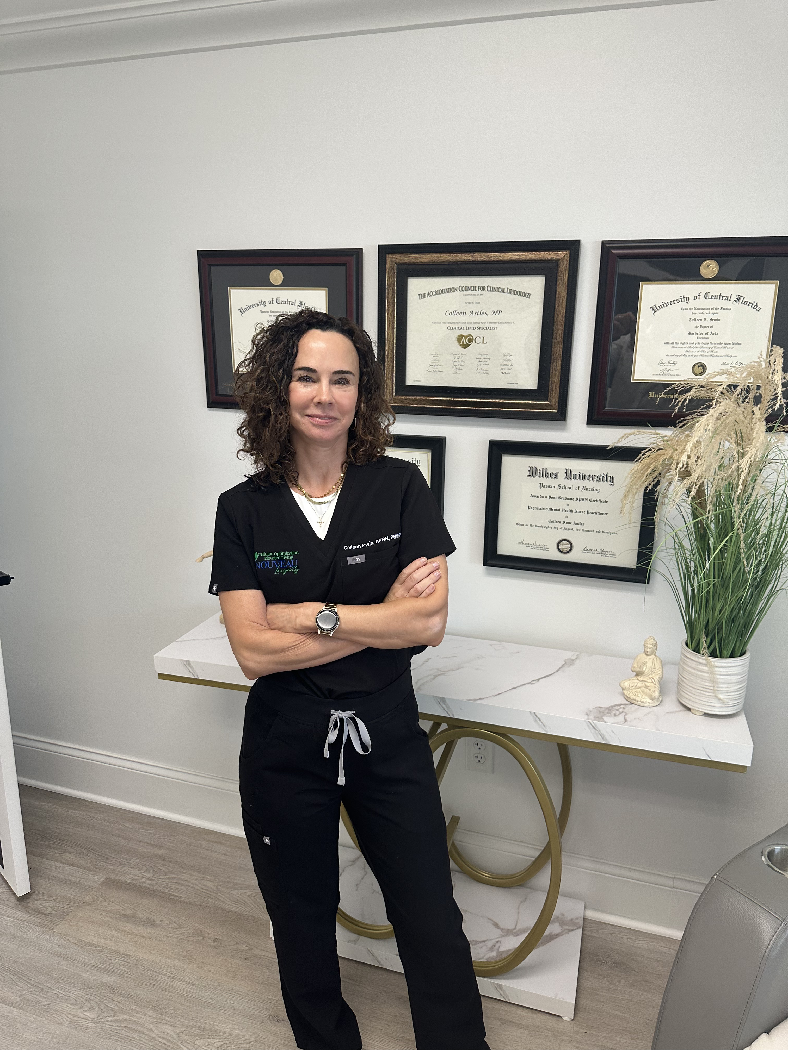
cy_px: 525
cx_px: 394
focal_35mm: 24
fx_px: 728
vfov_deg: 71.6
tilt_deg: -11.7
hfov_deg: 56.8
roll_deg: -2.1
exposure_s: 1/120
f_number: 1.78
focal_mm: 6.86
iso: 160
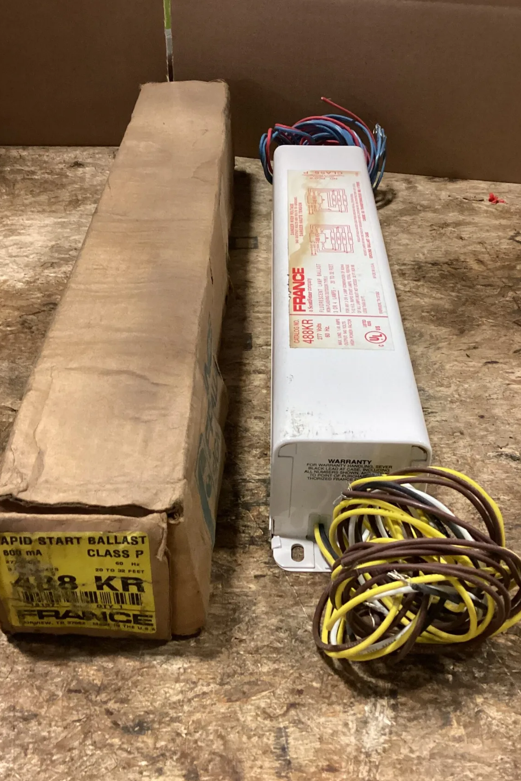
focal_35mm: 38
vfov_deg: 50.6
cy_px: 346
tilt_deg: -34.3
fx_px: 825
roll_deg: +1.3
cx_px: 270
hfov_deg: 35.0
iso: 400
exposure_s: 1/40
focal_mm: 3.3
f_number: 2.4
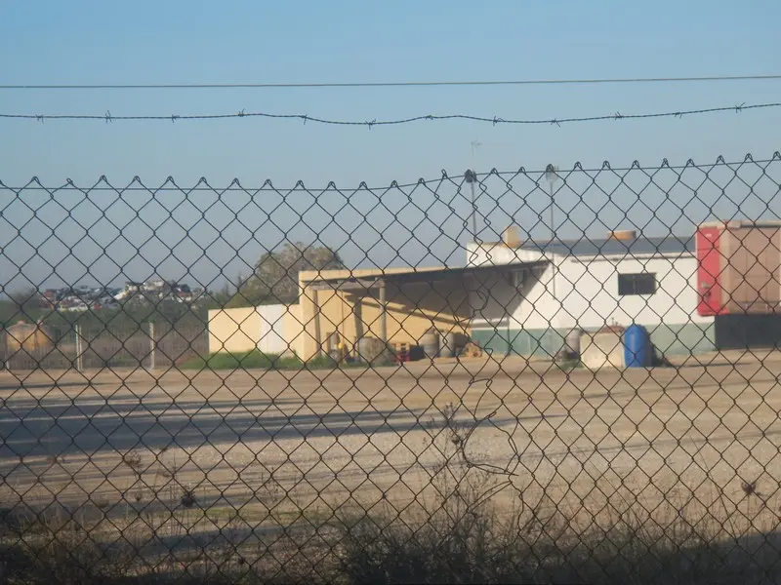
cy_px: 292
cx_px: 390
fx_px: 3159
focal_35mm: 140
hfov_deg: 14.1
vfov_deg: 10.6
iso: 125
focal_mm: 25
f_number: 4.8
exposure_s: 1/800
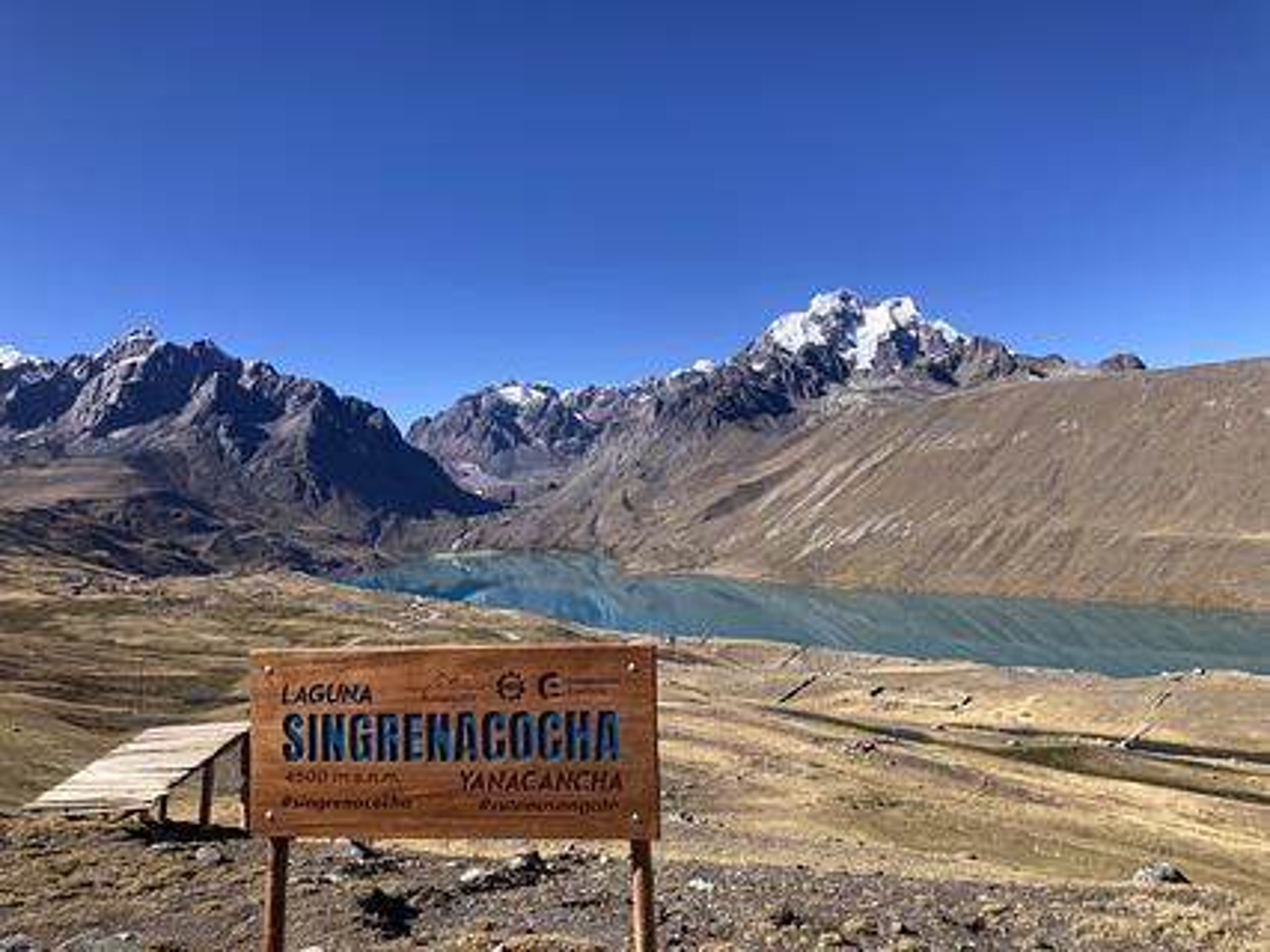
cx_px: 635
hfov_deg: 63.5
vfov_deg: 49.7
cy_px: 476
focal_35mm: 28
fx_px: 1027
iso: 20
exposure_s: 1/1372
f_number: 1.8
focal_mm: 3.99
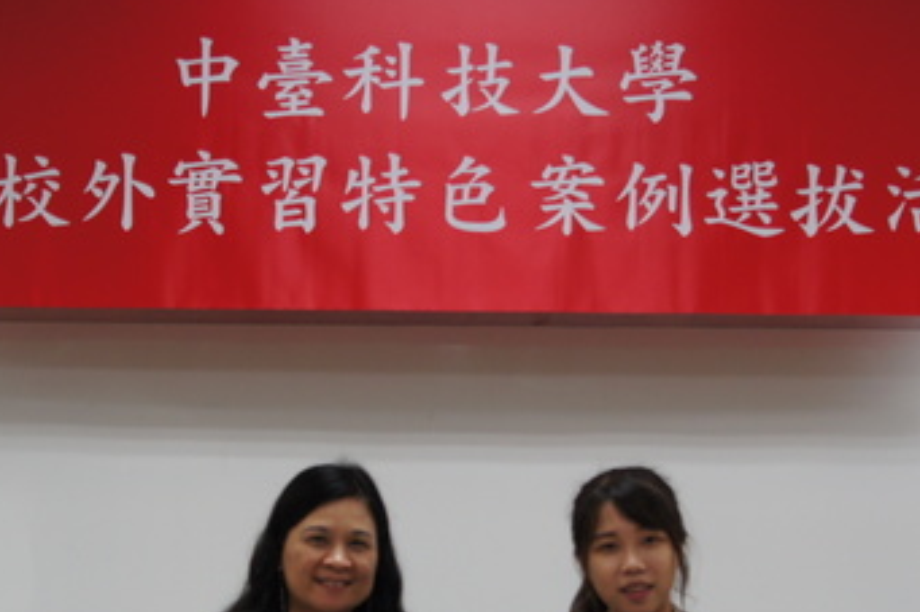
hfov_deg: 24.5
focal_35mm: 83
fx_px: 2121
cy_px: 590
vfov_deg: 16.2
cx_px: 494
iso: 400
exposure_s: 1/50
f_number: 4
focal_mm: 27
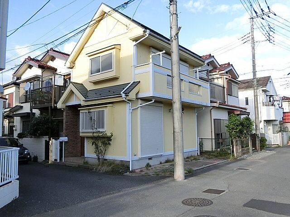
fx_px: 243
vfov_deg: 48.2
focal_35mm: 29
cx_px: 145
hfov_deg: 61.7
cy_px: 108
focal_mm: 5.2
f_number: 3.7
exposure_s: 1/1000
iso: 250
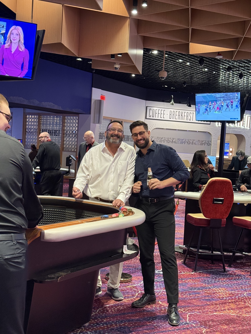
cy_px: 167
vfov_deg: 39.7
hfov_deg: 30.3
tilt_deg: -2.1
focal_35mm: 48
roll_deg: -3.8
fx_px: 464
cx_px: 126
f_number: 1.78
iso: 400
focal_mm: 6.76
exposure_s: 1/40
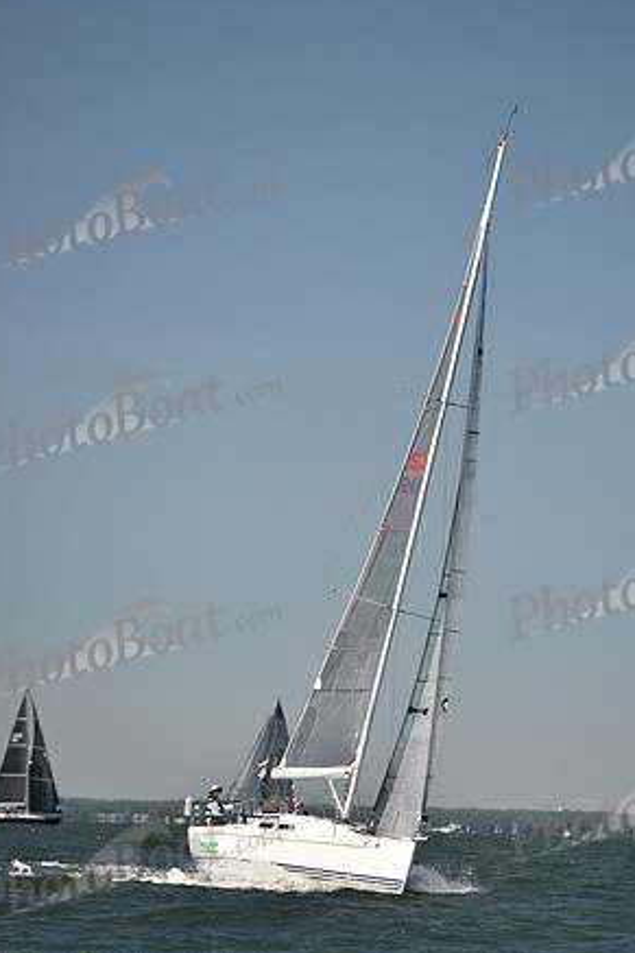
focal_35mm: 239
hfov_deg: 5.7
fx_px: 6328
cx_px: 396
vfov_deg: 8.6
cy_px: 502
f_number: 3.2
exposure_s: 1/1250
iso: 250
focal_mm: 180
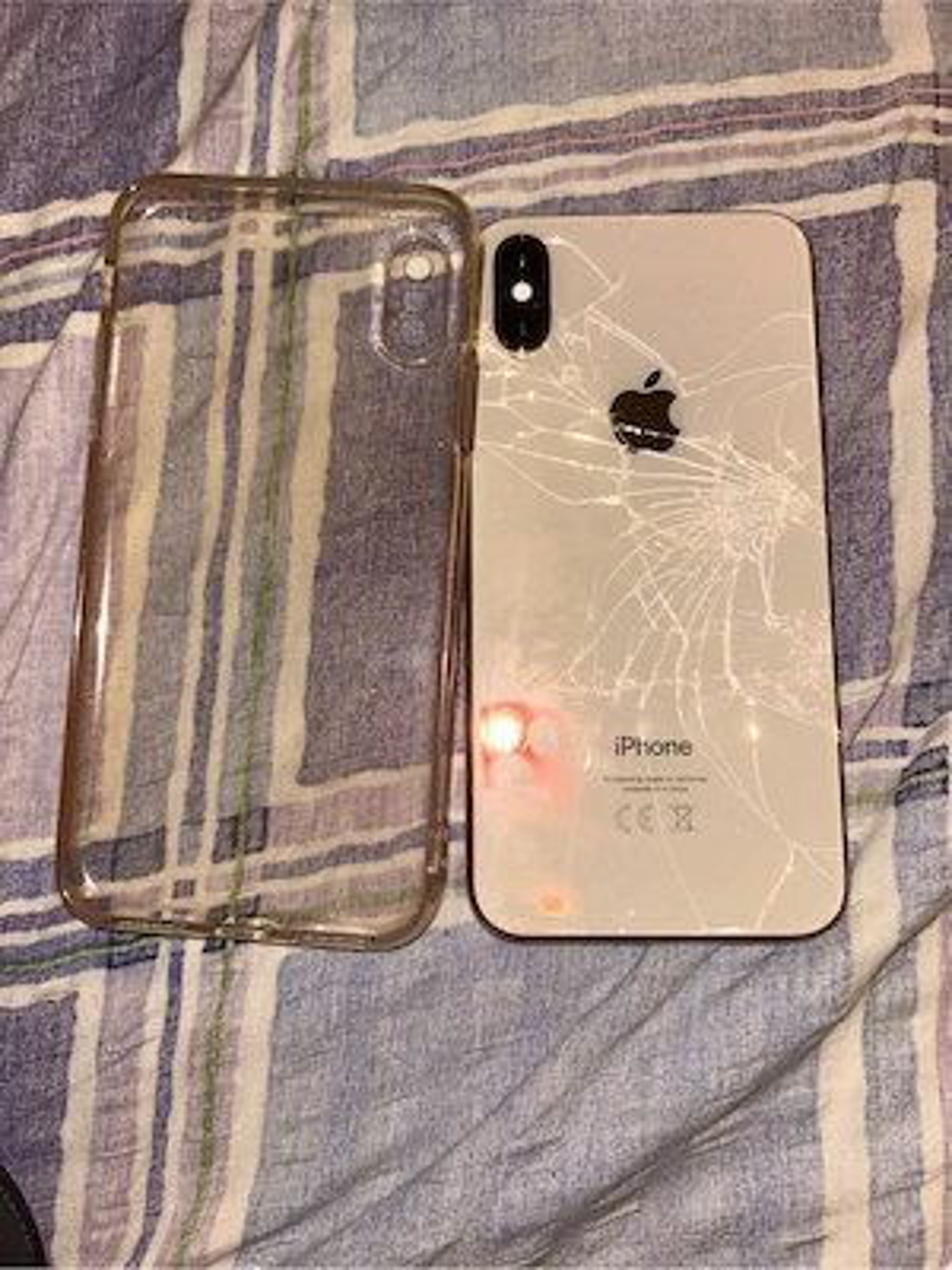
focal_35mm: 26
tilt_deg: -81.3
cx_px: 476
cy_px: 635
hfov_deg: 53.1
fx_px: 953
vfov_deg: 67.3
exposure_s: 1/4
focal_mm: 5.7
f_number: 1.5
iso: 32
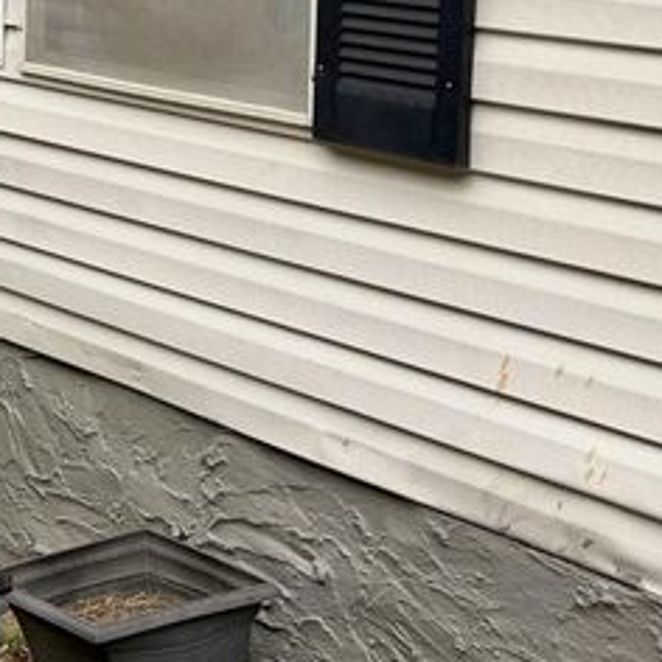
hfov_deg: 15.7
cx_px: -578
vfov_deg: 18.0
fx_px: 1991
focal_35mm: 92
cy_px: -123
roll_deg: -1.3
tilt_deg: -2.1
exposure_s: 1/149
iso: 100
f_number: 1.78
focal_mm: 6.76
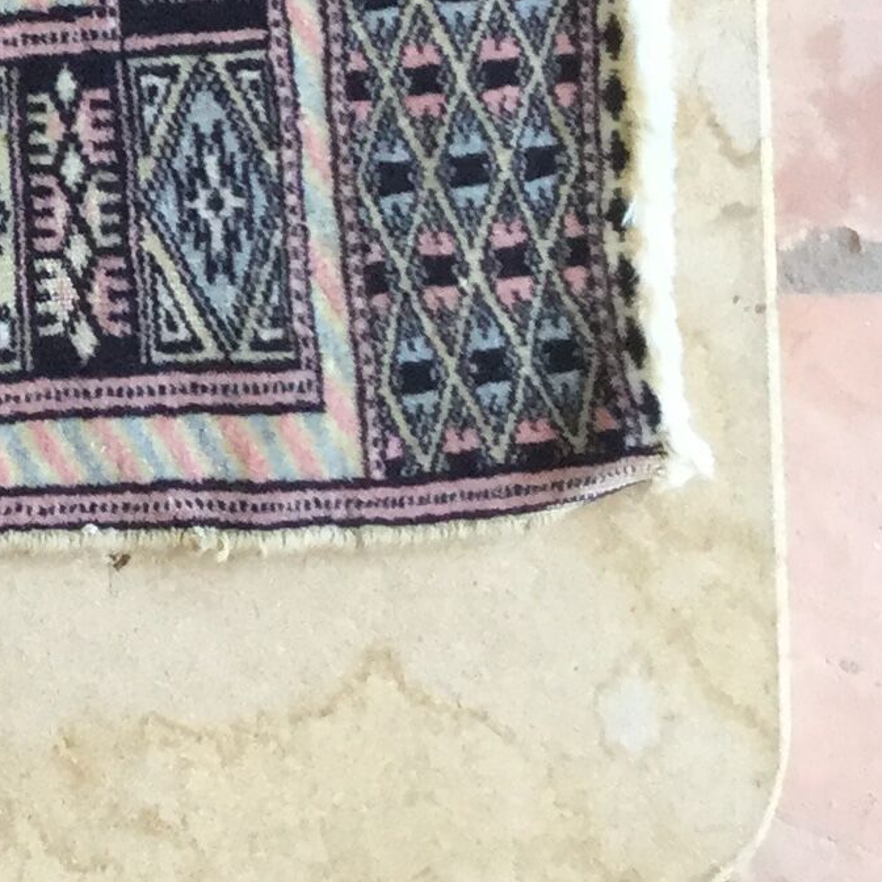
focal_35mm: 133
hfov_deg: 11.4
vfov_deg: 12.5
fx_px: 3834
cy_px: -408
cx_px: -1043
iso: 25
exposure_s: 1/33
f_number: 2.4
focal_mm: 3.3
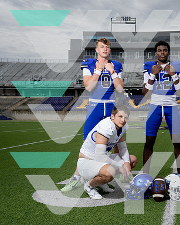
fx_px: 280
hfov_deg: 34.1
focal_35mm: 42
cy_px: 112
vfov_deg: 43.8
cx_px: 155
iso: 200
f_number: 8
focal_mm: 28
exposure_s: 1/250
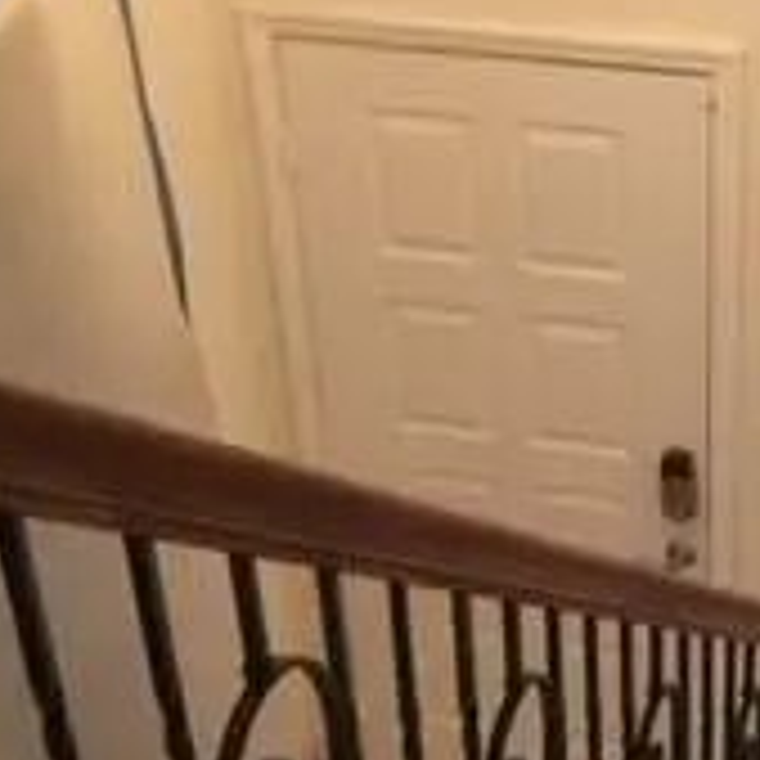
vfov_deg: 17.0
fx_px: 2409
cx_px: 481
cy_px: 949
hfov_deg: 17.9
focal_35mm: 97
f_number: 2.2
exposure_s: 1/4
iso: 80
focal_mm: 4.15
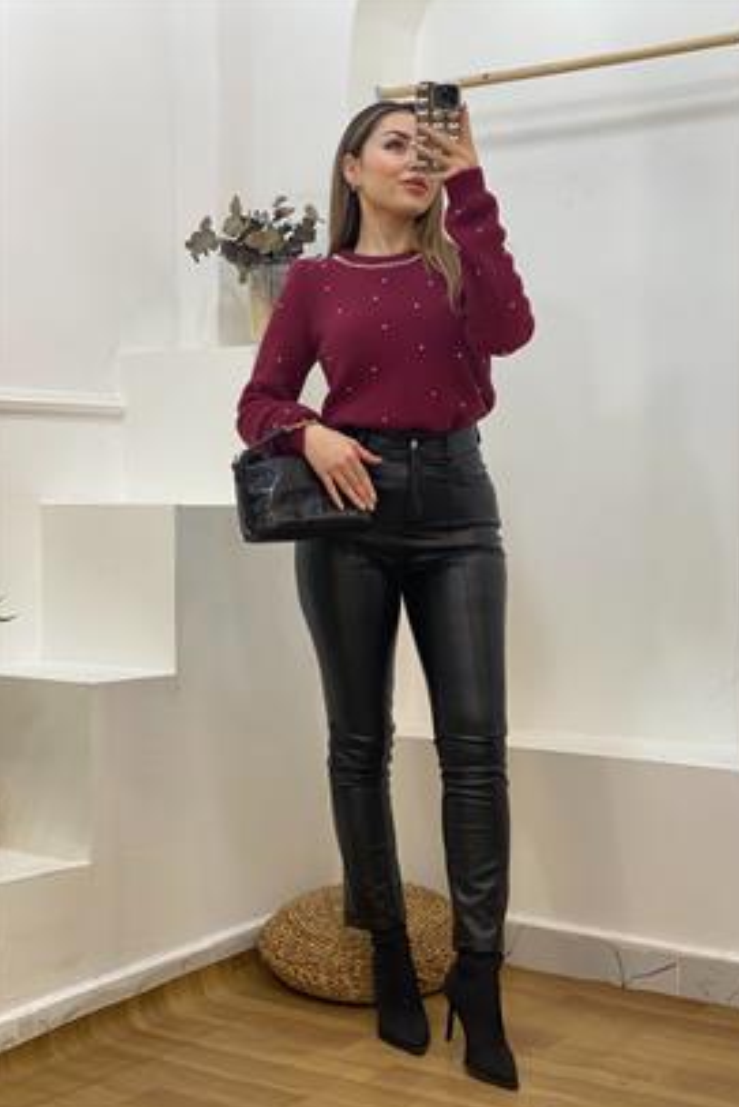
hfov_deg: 24.6
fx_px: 1692
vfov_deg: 36.2
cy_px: 555
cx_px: 412
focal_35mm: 55
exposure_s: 1/100
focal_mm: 6
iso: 100
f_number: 2
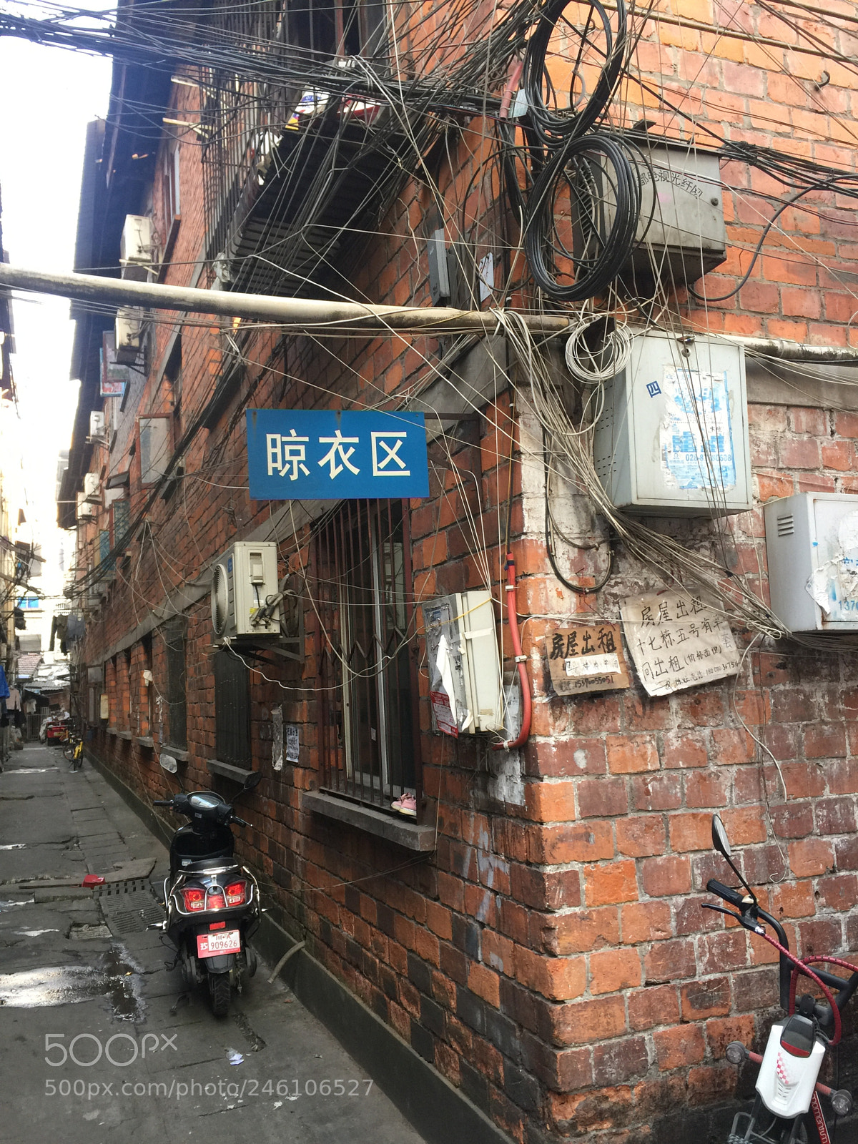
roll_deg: +0.9
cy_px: 572
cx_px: 429
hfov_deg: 48.2
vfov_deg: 61.7
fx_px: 958
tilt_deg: +7.1
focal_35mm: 29
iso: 32
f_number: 2.2
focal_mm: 4.15
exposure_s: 1/33
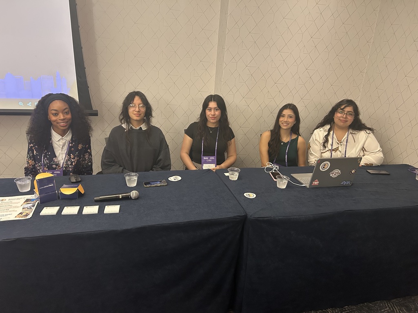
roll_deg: -2.7
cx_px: 209
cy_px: 156
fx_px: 314
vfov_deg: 53.1
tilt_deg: -18.9
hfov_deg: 67.3
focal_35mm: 26
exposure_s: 1/40
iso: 400
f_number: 1.5
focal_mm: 5.7
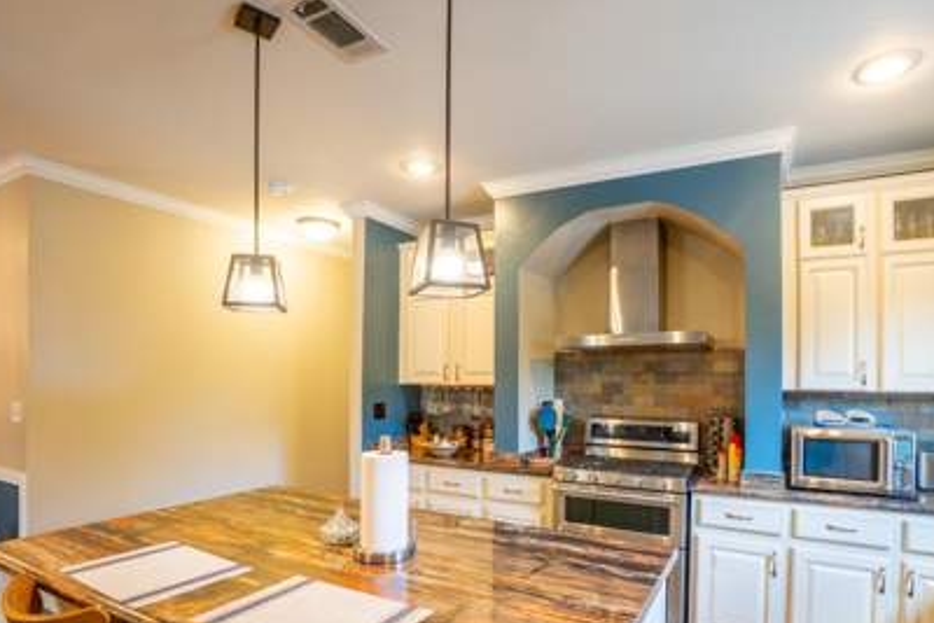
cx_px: 530
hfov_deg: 89.5
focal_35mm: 18
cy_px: 369
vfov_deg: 66.9
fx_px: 467
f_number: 8
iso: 100
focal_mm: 10
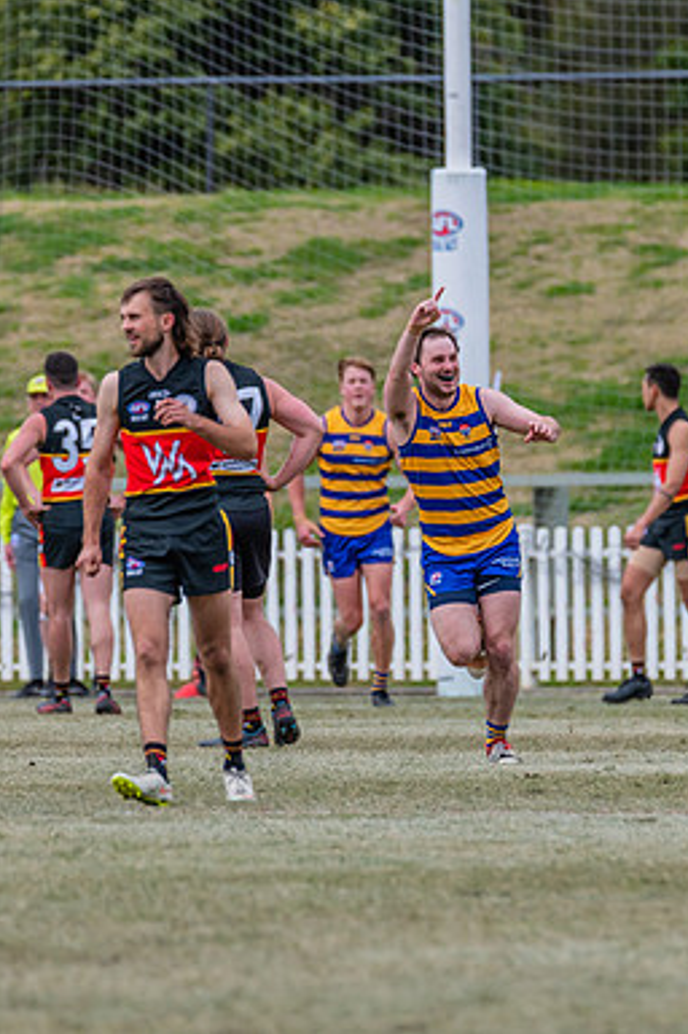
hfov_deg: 2.0
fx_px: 19527
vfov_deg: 3.0
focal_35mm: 680
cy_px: 517
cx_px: 494
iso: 800
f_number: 8
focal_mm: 450
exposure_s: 1/1600
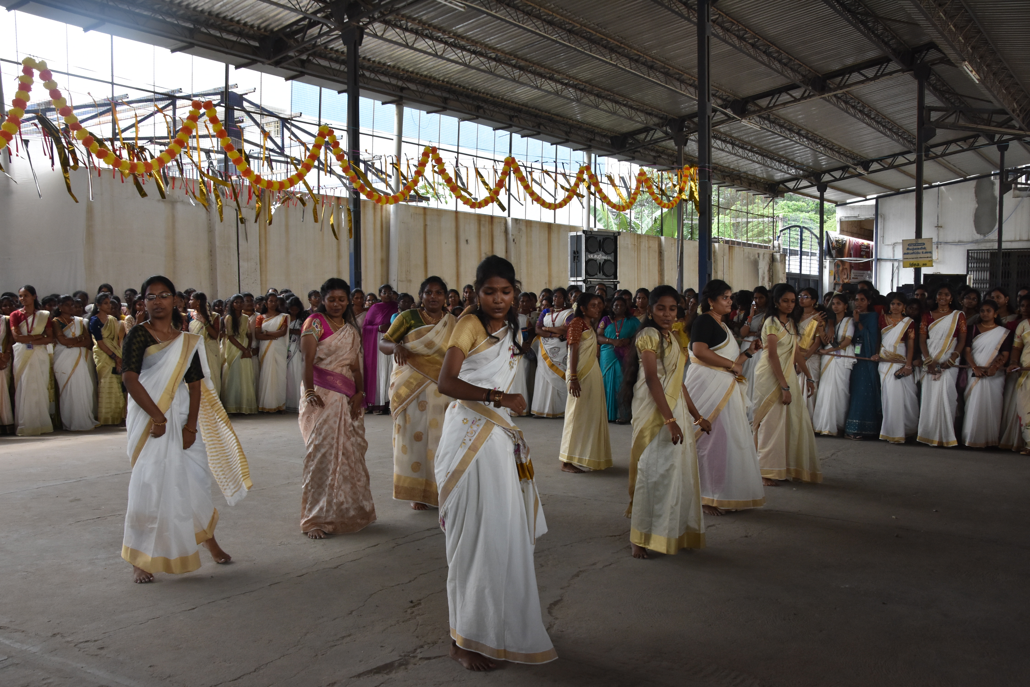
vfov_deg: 40.0
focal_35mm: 33
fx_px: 944
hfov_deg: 57.2
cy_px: 344
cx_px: 515
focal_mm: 22
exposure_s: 1/250
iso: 800
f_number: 8
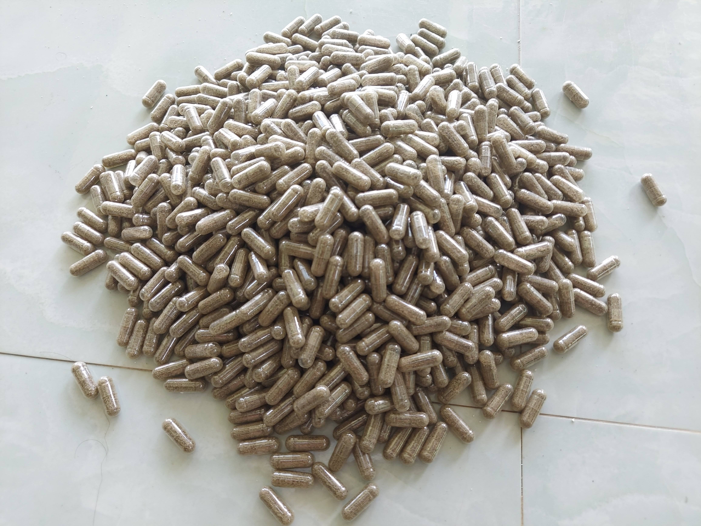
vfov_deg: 56.8
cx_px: 350
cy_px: 263
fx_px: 486
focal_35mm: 24
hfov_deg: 71.6
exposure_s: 1/50
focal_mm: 5.23
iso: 64
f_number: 1.8
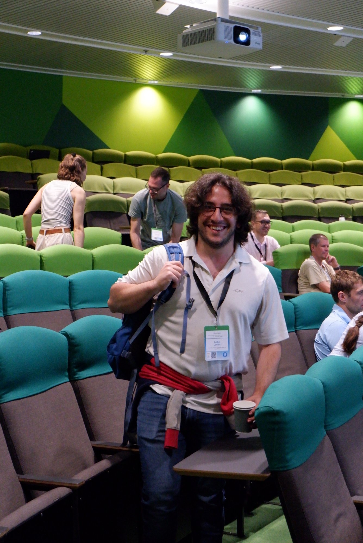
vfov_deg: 33.9
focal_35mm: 59
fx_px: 891
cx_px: 182
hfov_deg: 23.0
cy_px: 272
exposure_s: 1/180
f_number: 5.6
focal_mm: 39.6
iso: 6400
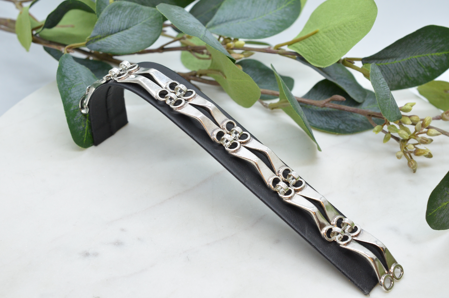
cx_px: 224
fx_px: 747
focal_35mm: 60
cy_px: 149
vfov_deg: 22.5
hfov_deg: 33.5
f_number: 9
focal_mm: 40
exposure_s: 1/125
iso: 1000
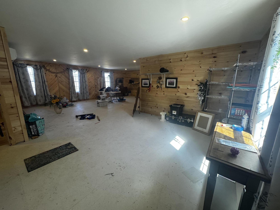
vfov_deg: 85.7
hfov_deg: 102.1
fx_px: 113
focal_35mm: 14
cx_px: 140
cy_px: 105
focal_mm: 2.22
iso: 250
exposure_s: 1/120
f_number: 2.2
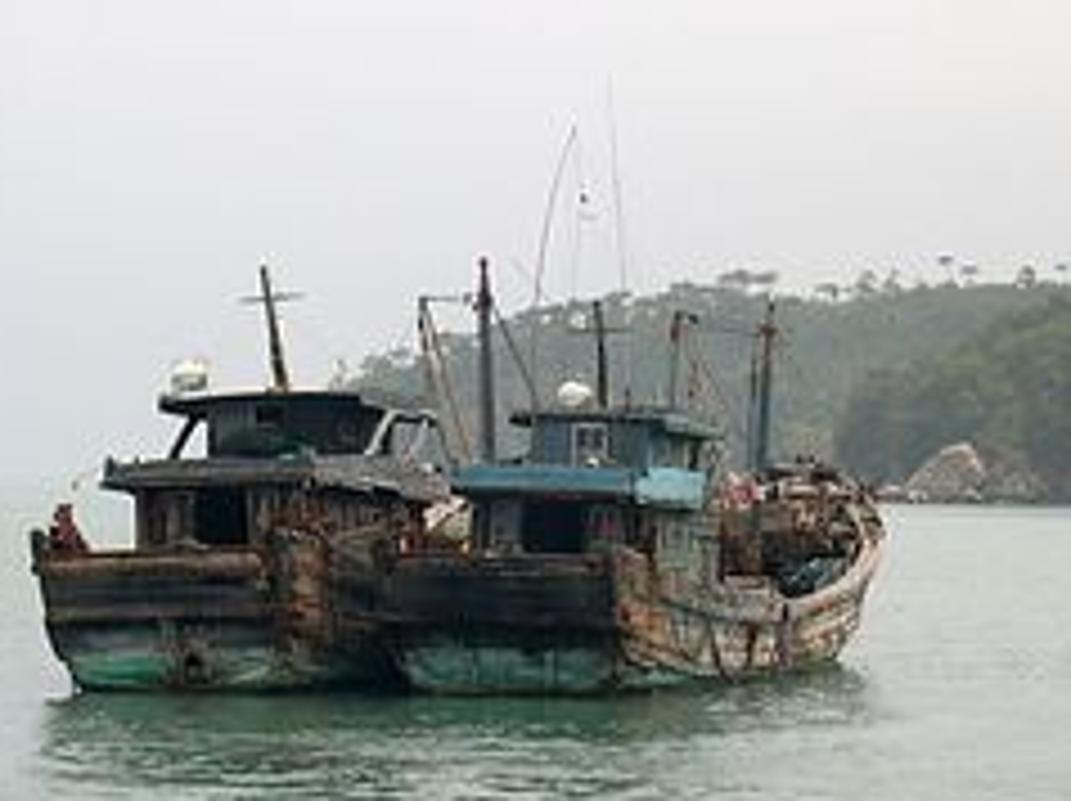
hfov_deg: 14.2
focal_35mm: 138
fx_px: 4265
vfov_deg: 10.7
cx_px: 220
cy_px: 279
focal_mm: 17.4
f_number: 11.2
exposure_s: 1/140
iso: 100
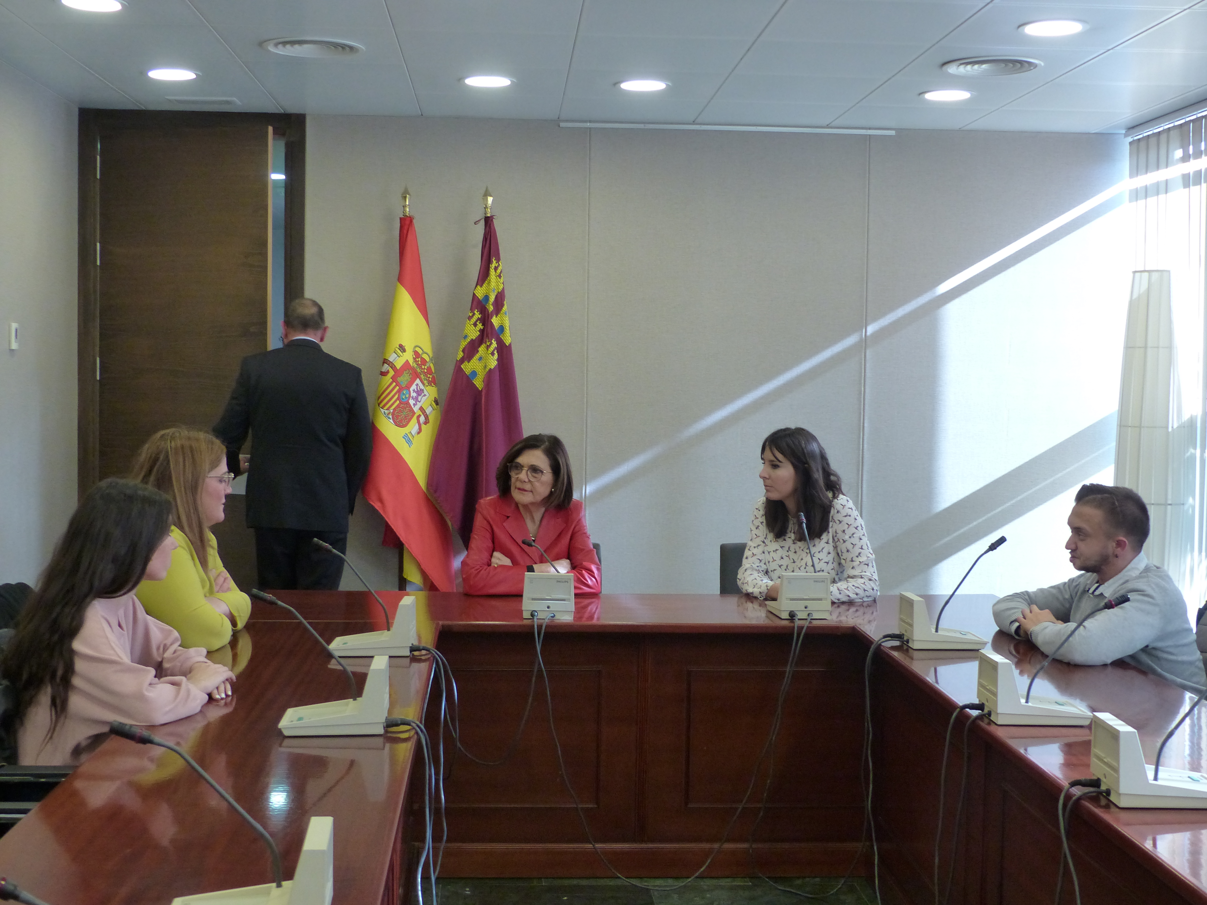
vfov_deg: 32.2
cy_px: 452
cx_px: 604
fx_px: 1569
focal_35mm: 45
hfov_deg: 42.1
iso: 320
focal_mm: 8.1
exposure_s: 1/60
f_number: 2.8
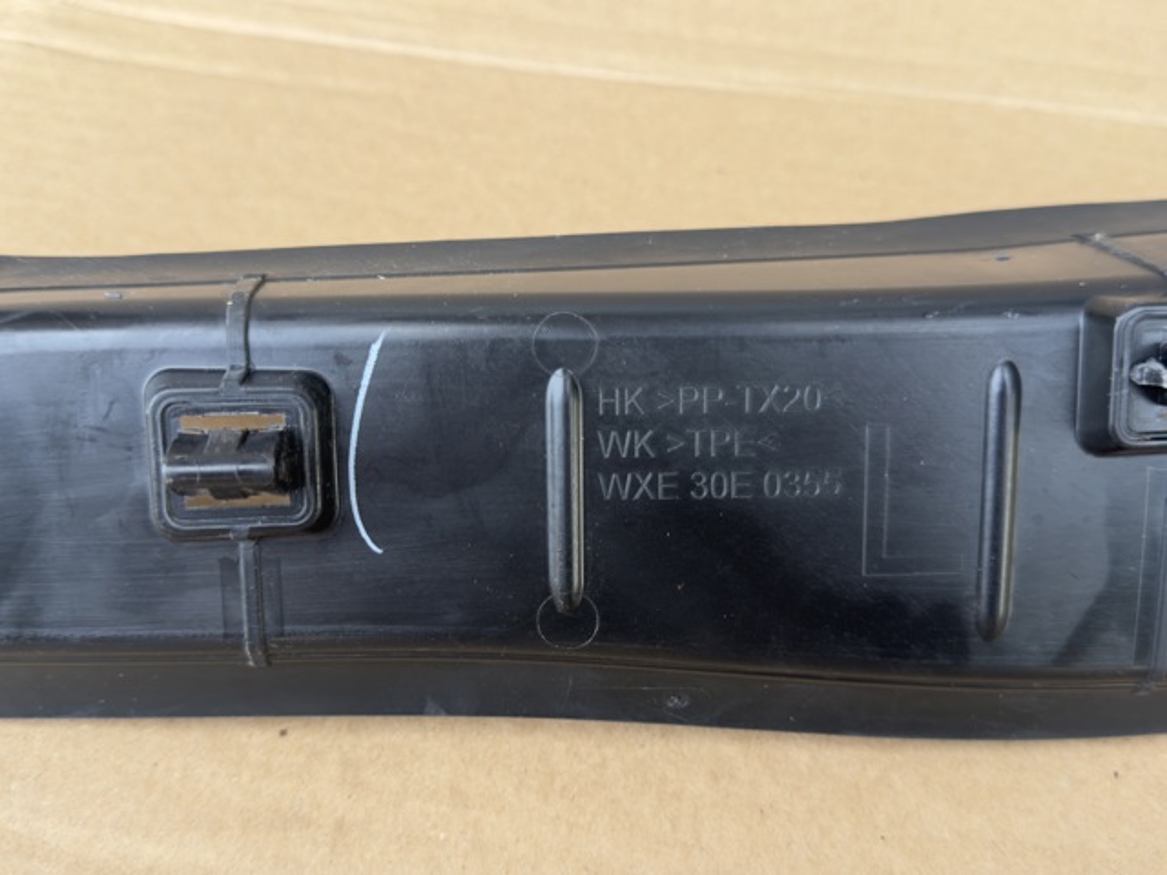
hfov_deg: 52.6
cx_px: 584
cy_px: 438
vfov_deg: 40.7
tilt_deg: -50.6
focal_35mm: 35
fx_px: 1180
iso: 64
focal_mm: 6.76
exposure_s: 1/136
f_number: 1.78
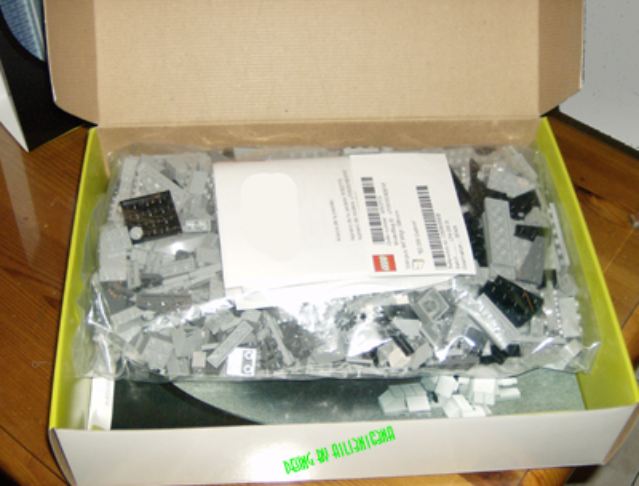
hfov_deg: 41.1
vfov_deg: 31.8
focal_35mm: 46
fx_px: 853
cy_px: 243
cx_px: 320
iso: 200
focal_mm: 7.7
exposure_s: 1/74
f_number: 3.1
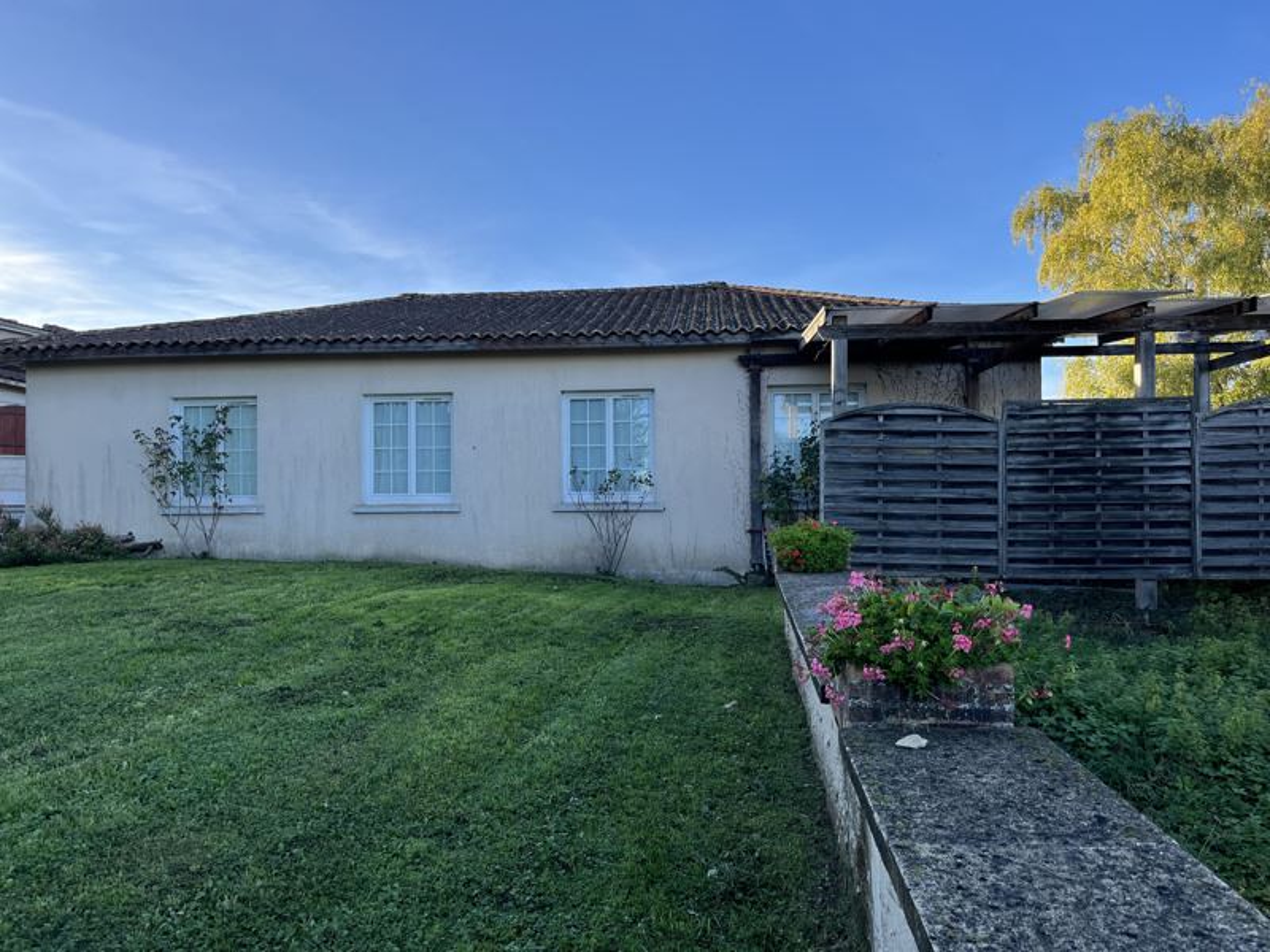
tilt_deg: +1.8
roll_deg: +1.0
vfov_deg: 53.1
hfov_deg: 67.3
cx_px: 635
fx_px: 954
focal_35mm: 26
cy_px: 476
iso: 50
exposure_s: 1/992
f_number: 1.6
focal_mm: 5.1
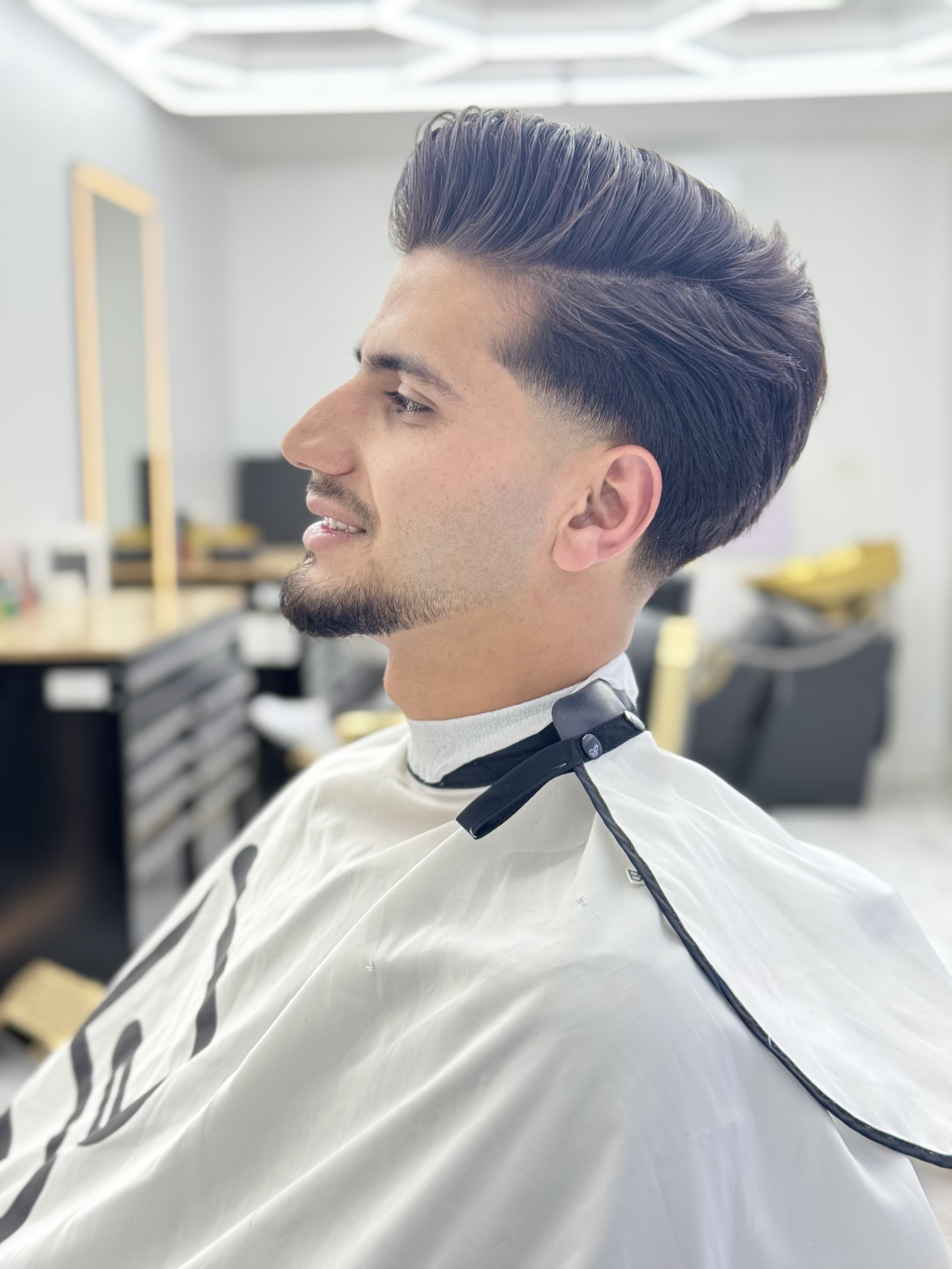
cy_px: 634
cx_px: 476
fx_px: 1760
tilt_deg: -6.6
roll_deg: +1.2
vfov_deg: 39.7
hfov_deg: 30.3
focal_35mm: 48
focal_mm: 6.76
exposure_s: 1/120
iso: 100
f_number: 1.78
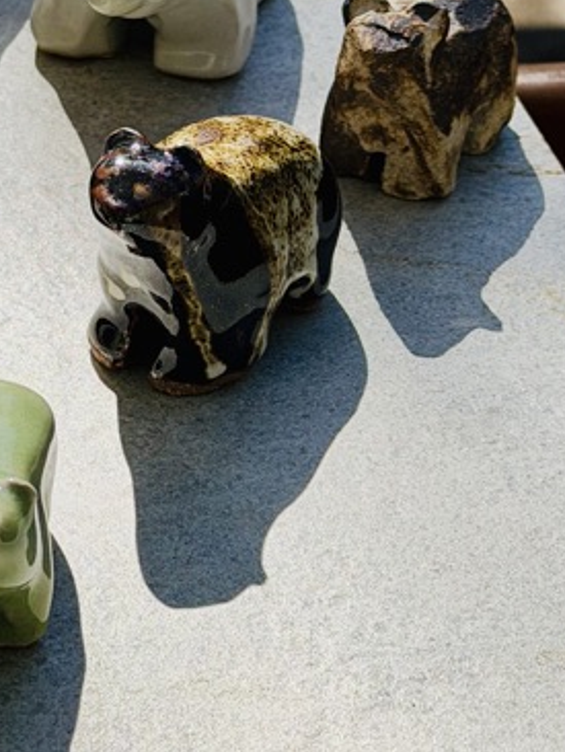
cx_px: -117
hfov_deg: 11.1
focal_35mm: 131
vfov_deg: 15.0
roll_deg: -2.0
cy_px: 238
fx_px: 2848
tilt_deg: -33.7
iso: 64
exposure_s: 1/7143
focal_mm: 6.76
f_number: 1.78
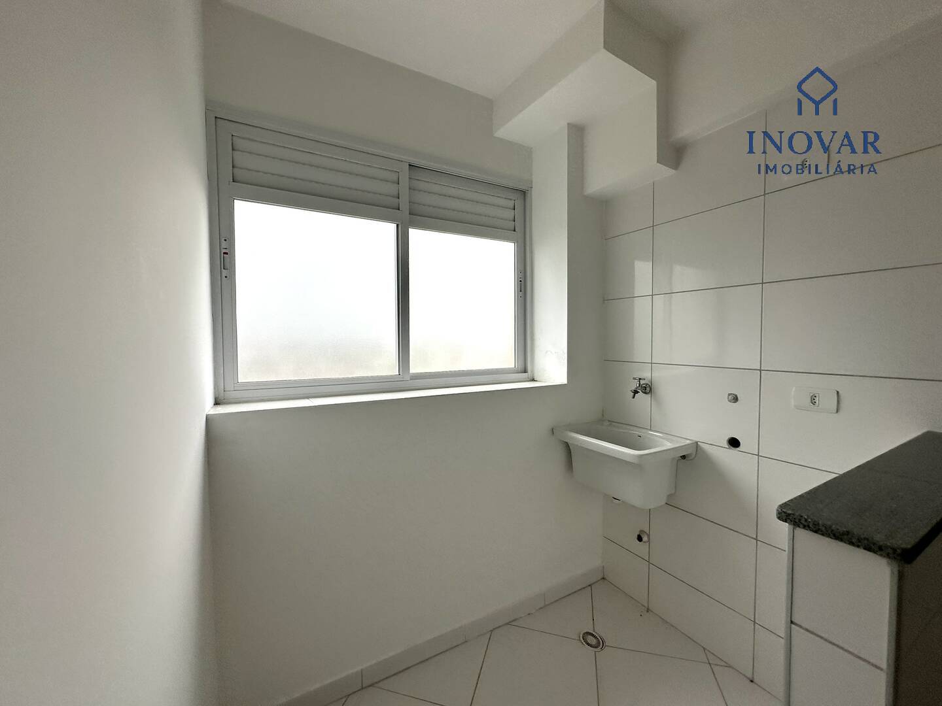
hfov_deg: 102.1
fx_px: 381
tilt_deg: -2.9
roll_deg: -0.8
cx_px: 471
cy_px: 353
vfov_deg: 85.7
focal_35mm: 14
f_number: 2.2
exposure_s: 1/321
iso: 40
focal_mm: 2.22
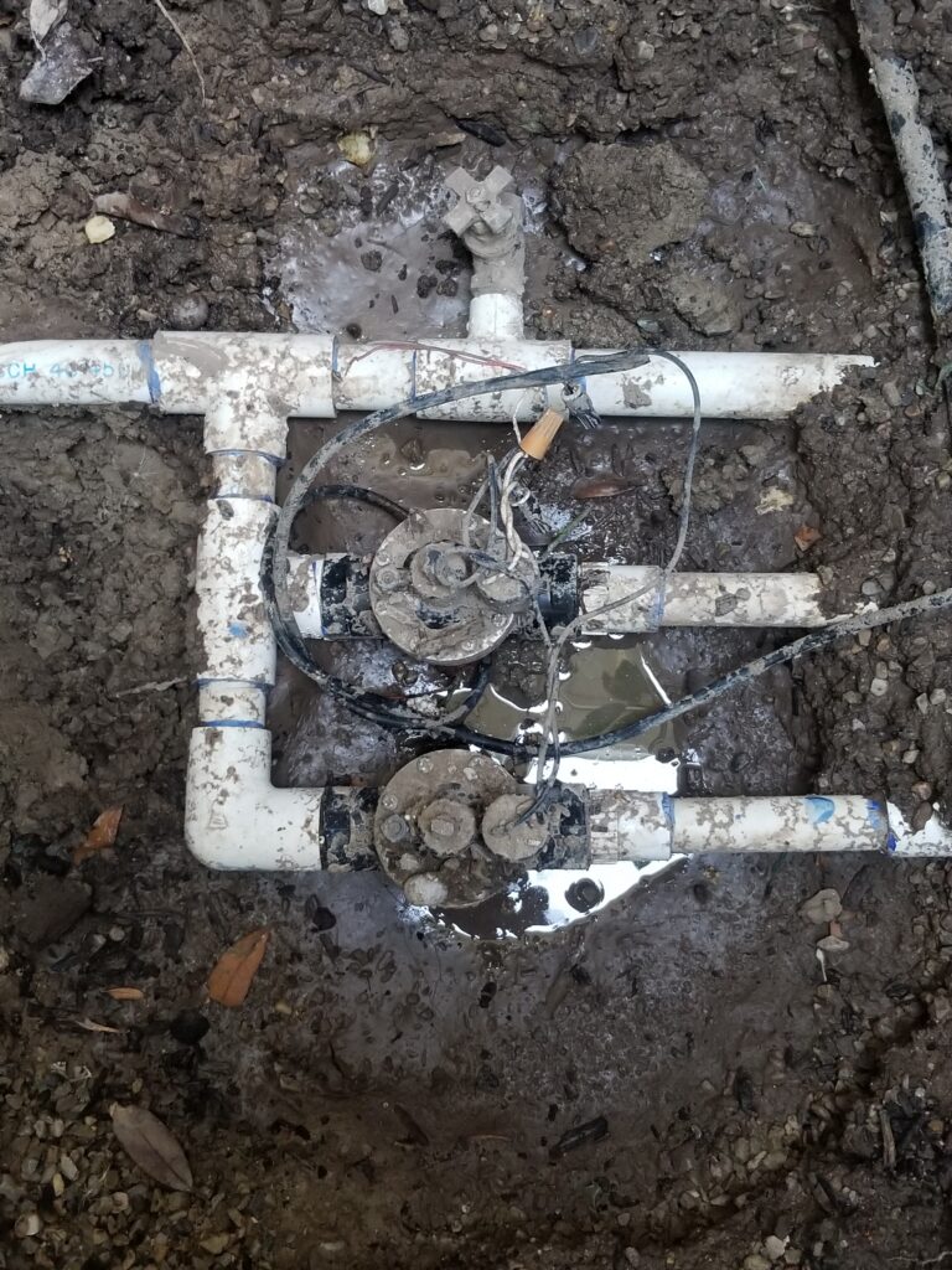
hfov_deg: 53.1
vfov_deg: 67.3
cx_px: 476
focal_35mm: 26
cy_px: 635
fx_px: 953
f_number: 1.7
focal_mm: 4.3
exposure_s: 1/26
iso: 200
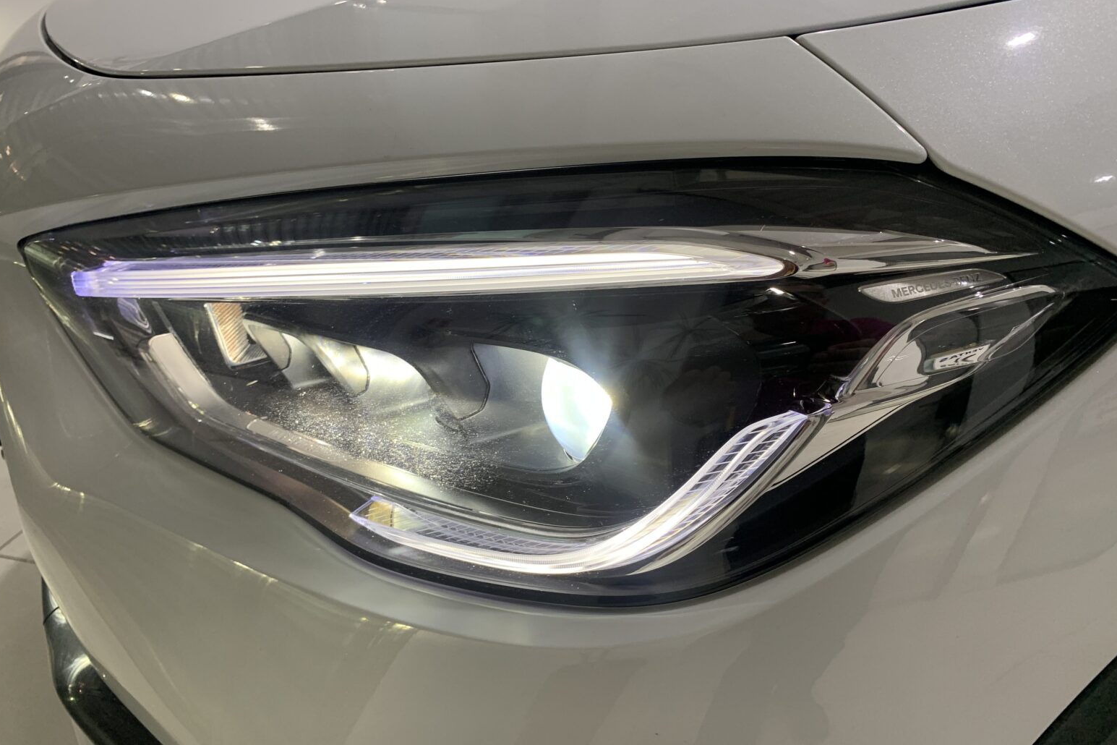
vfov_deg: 46.4
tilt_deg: -28.5
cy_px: 375
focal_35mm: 28
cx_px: 556
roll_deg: +1.0
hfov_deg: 65.5
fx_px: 869
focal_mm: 4.25
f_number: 1.8
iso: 80
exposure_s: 1/51
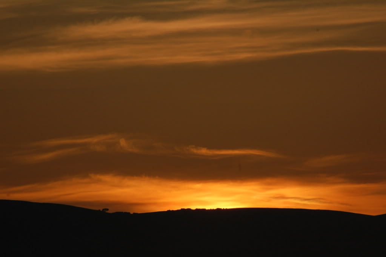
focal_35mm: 450
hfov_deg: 4.6
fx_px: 4820
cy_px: 128
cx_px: 193
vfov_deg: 3.0
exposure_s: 1/1600
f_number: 11
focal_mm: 300
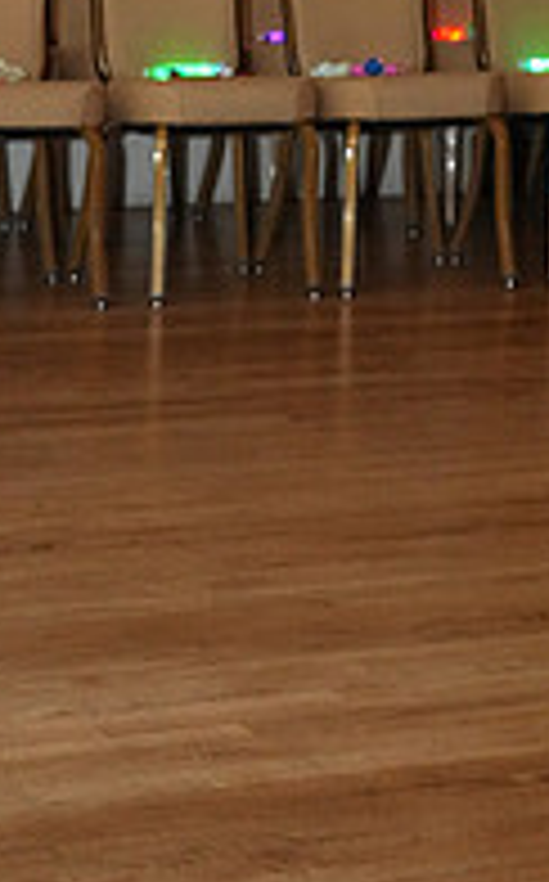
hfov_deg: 8.6
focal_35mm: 148
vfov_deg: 13.5
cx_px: 799
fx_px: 3553
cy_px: -346
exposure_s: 1/200
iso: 5000
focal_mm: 49
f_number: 4
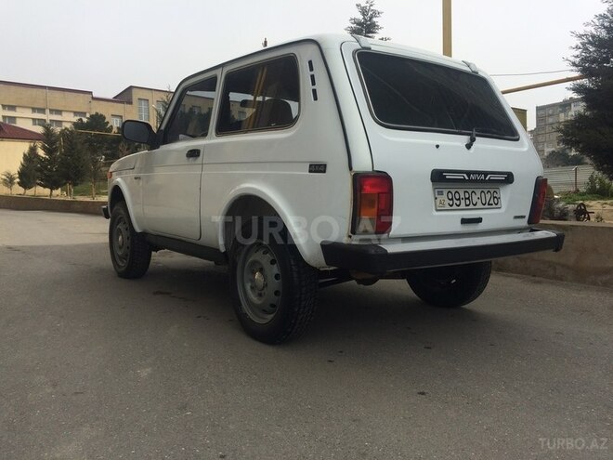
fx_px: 514
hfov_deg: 61.7
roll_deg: +0.8
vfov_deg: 48.2
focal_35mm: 29
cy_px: 230
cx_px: 306
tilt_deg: -1.3
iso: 32
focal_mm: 4.15
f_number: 2.2
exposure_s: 1/2283
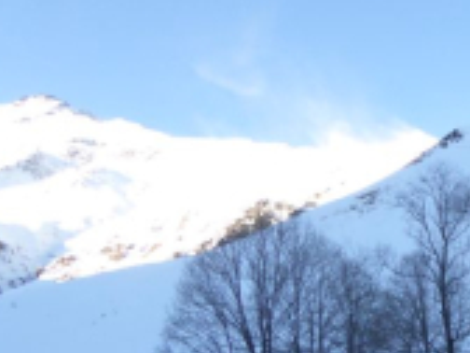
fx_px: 828
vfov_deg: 22.9
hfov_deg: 27.4
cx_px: 581
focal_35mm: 61
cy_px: 370
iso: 200
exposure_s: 1/500
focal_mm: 4.3
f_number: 3.3
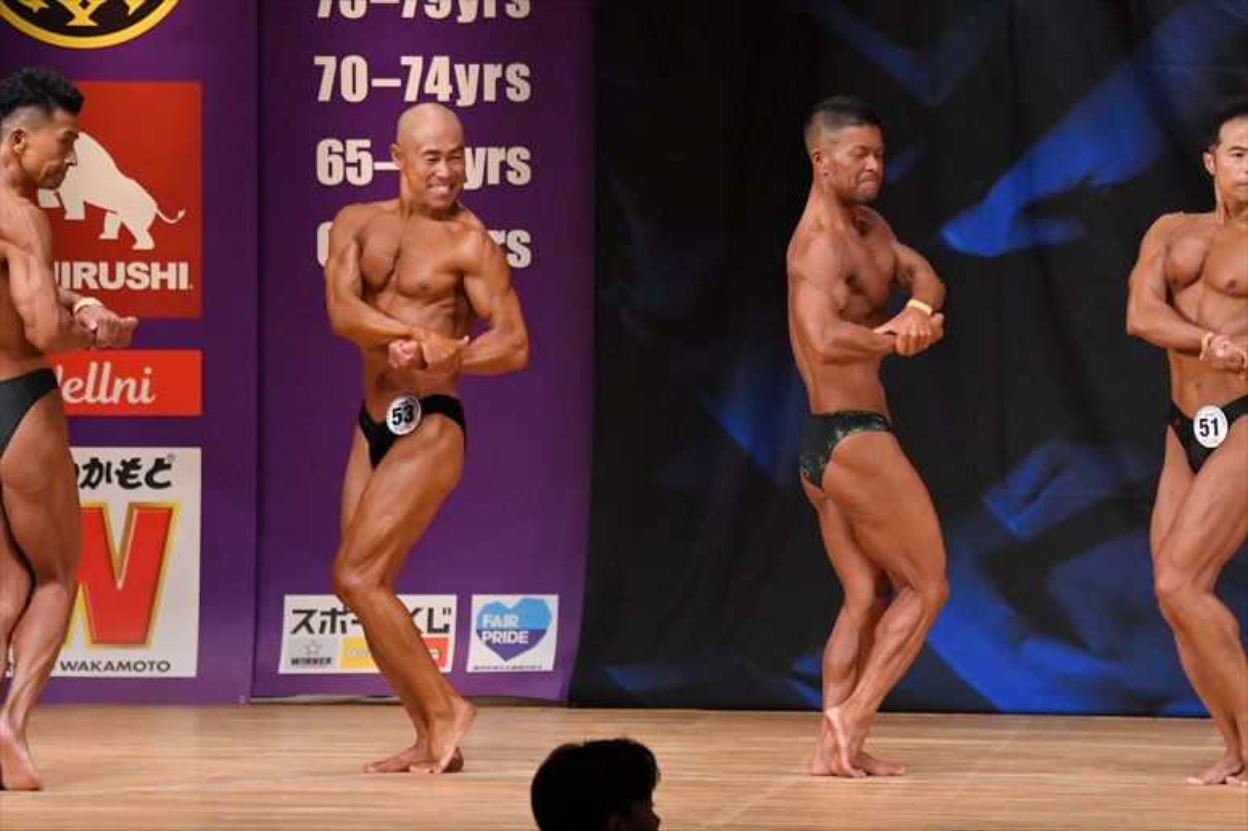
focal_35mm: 285
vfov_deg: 4.8
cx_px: 624
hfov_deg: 7.2
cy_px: 416
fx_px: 9875
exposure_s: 1/400
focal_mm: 190
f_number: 5.6
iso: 4500
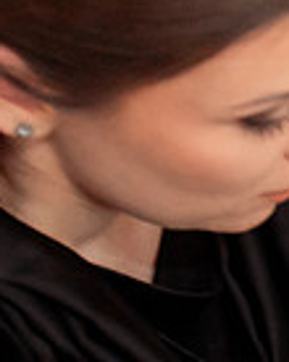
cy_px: 449
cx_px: 803
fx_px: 1661
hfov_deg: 8.6
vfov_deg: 12.1
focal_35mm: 155
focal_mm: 30
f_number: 2.8
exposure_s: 1/200
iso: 2000
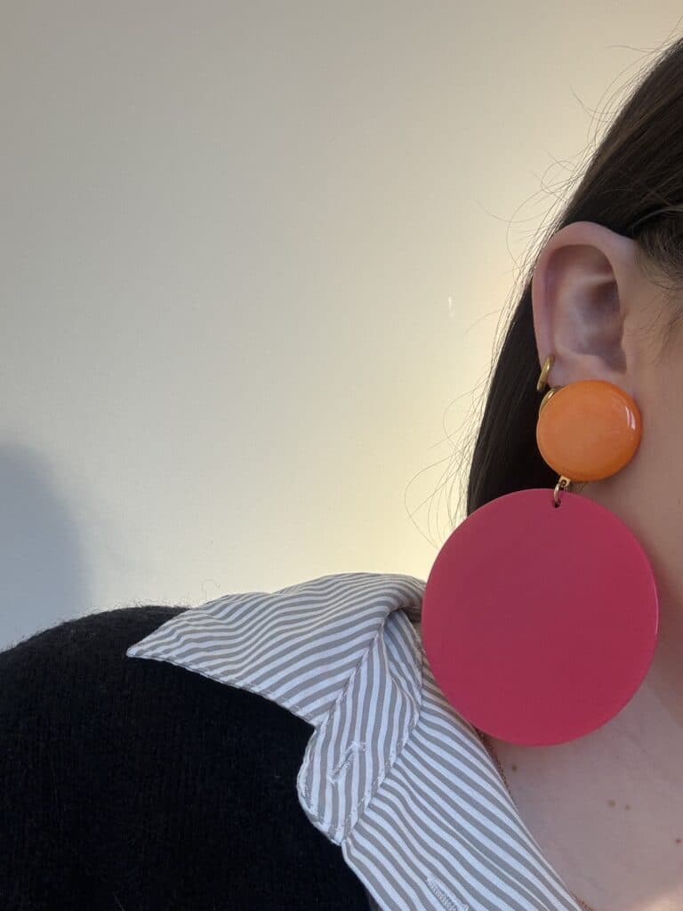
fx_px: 789
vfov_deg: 60.0
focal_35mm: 30
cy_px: 456
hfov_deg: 46.8
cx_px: 342
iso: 50
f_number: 1.9
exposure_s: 1/50
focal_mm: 2.69
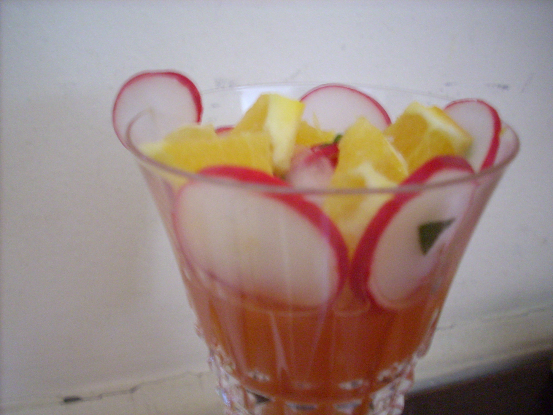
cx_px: 276
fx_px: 591
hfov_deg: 50.1
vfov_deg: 38.7
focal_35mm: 37
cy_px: 208
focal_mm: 6.2
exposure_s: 1/4
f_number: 2.8
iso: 417
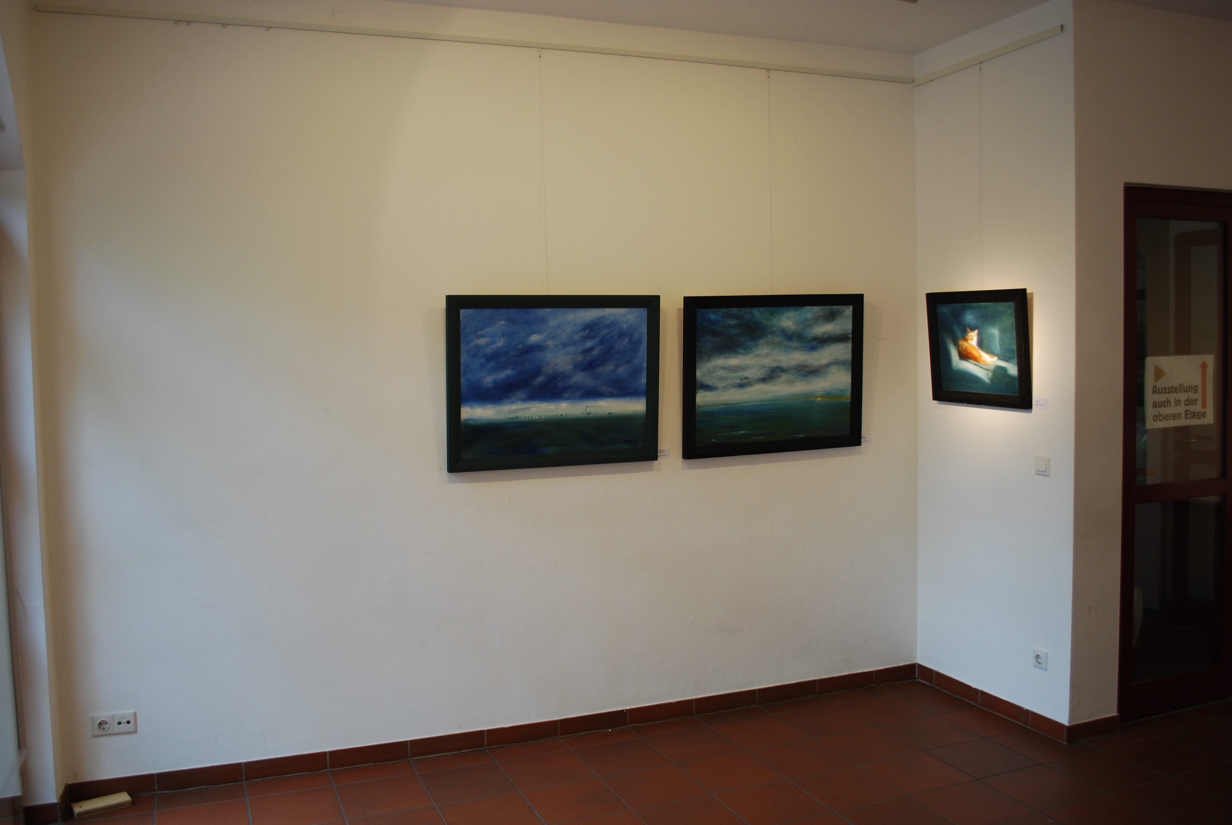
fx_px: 1028
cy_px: 412
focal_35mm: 30
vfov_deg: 43.7
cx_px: 616
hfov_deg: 61.9
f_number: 3.8
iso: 200
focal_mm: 20
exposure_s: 1/50
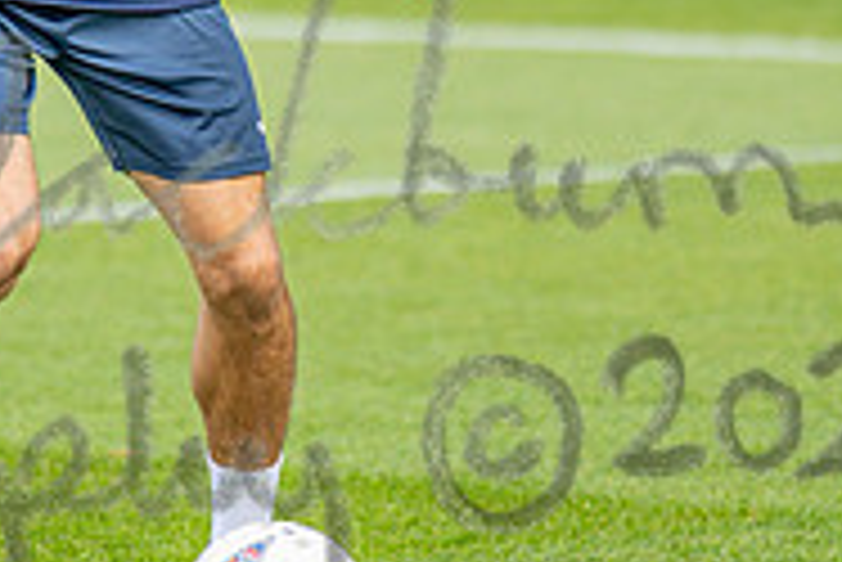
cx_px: 153
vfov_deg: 2.2
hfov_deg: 3.3
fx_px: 14629
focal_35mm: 625
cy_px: 31
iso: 280
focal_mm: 135
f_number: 1.8
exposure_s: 1/2000
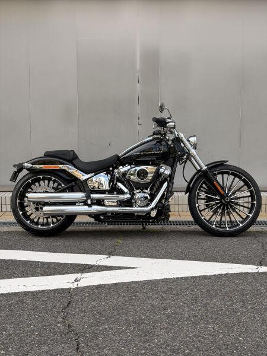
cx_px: 134
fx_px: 494
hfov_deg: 30.3
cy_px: 178
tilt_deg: -4.5
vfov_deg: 39.7
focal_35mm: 48
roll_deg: -0.4
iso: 64
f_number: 1.78
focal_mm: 6.76
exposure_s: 1/1330
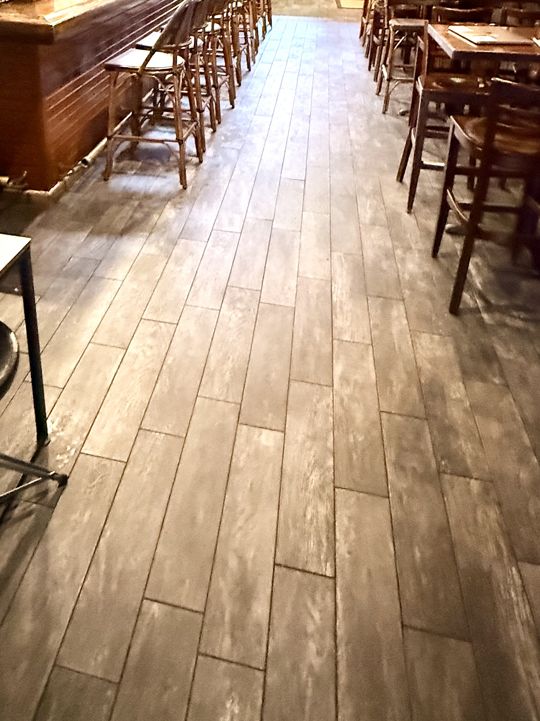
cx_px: 207
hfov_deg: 50.9
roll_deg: -1.1
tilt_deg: -16.8
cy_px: 91
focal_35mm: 27
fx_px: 562
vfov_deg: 57.4
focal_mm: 2.22
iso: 1250
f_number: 2.2
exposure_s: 1/40
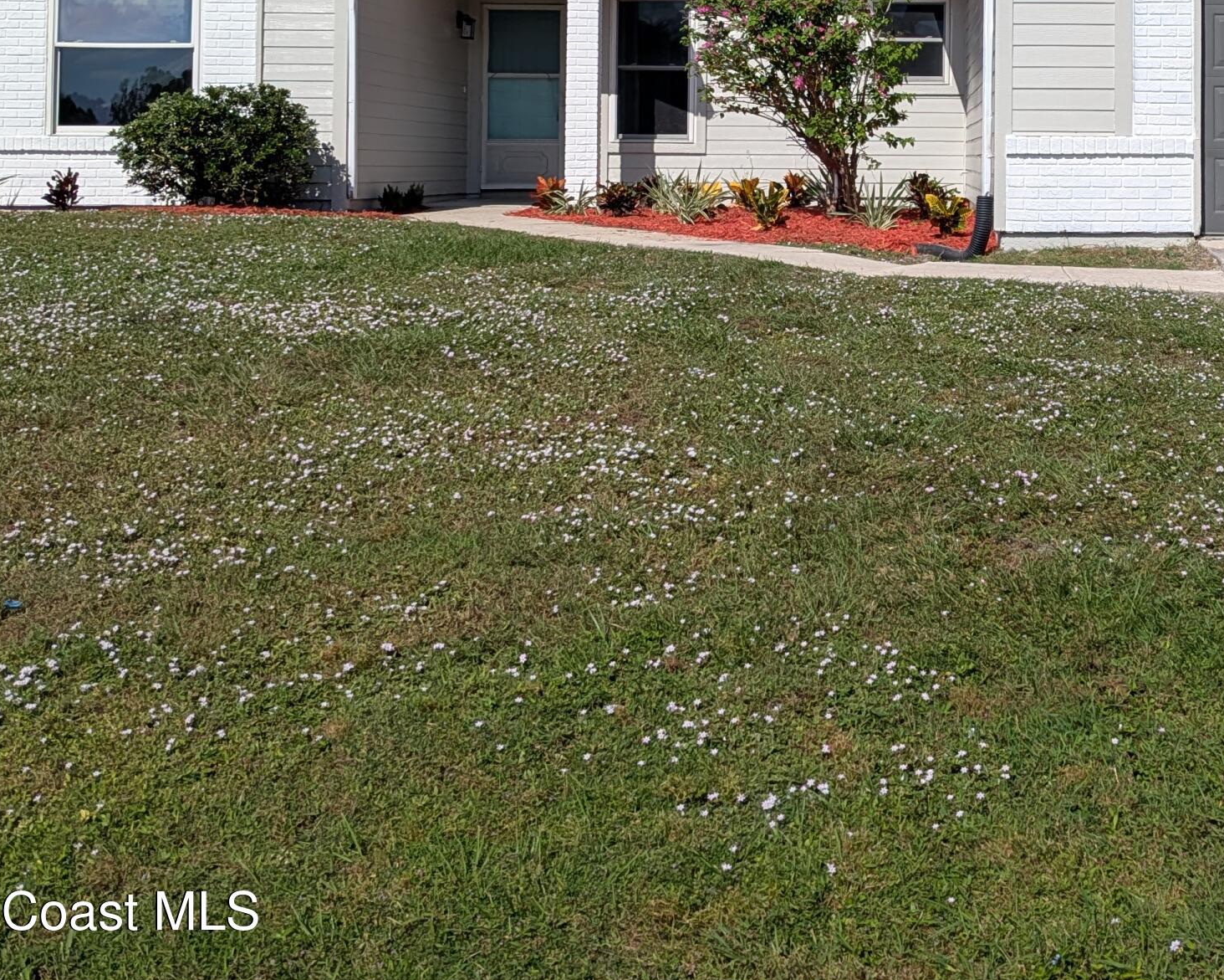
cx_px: 915
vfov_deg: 29.8
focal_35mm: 48
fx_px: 1739
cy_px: 56
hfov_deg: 37.8
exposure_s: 1/6944
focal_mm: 4.53
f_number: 1.7
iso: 42
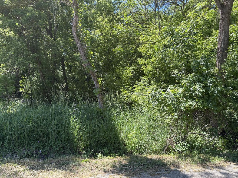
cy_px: 89
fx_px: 179
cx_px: 119
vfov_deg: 53.1
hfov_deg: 67.3
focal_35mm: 26
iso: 50
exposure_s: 1/647
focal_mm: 5.96
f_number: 1.6
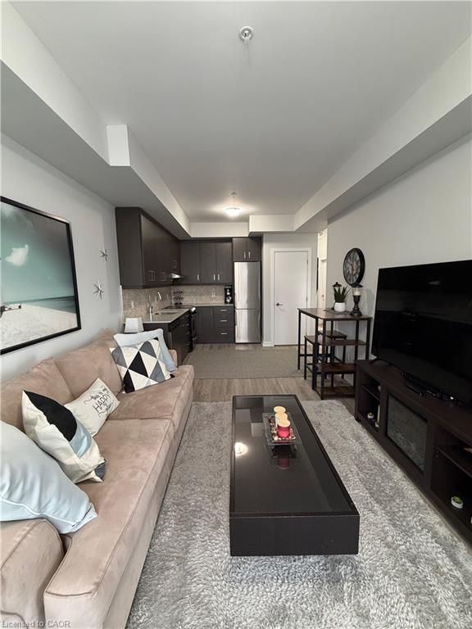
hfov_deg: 85.7
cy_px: 314
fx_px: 255
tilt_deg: -7.7
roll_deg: +0.8
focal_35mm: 14
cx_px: 236
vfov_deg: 102.1
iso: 320
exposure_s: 1/60
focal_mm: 2.22
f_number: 2.2
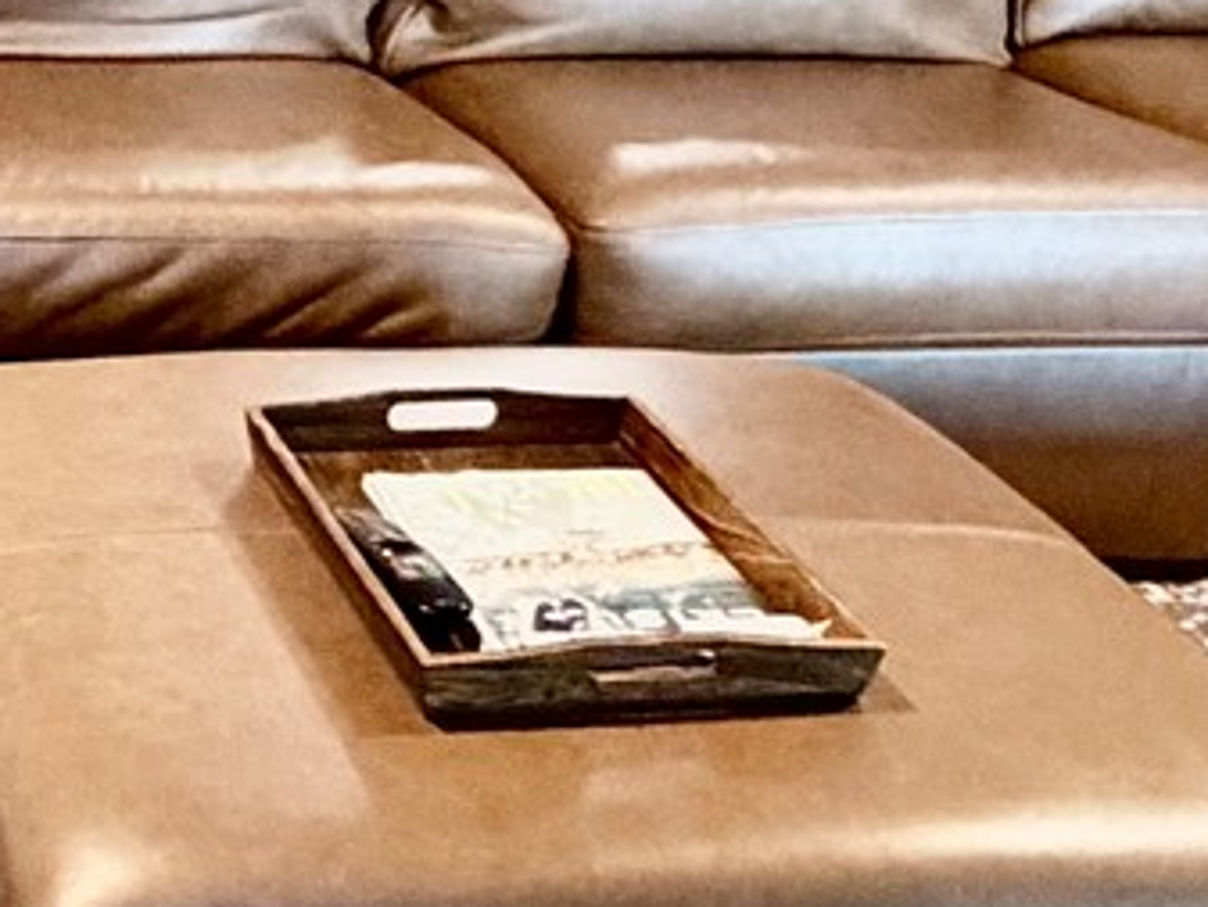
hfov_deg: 21.6
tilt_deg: -18.4
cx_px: -183
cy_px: 269
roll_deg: -2.4
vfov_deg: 17.3
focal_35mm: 85
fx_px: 2967
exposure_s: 1/60
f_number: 2.2
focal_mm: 2.22
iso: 1250
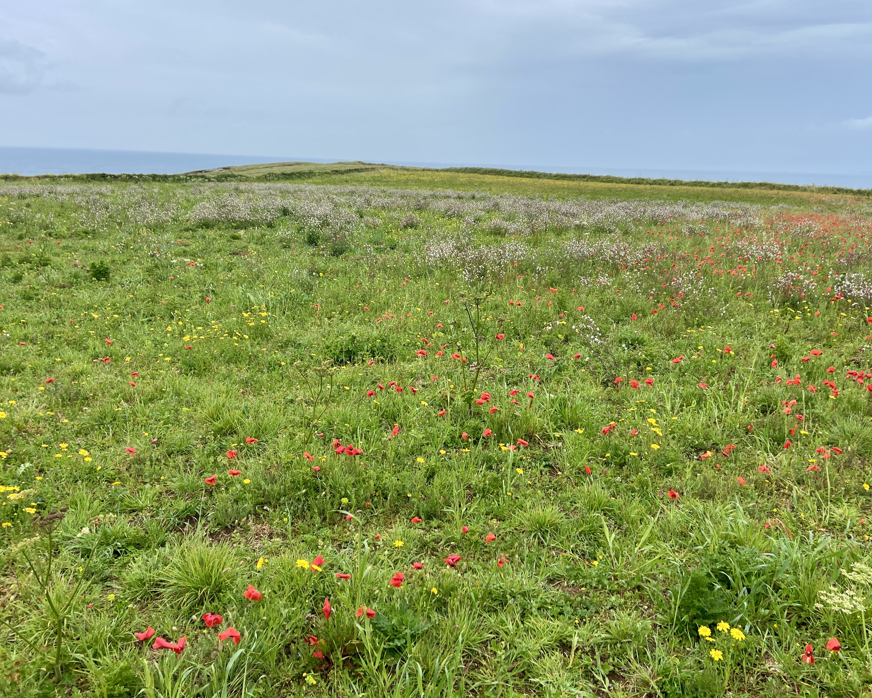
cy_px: 338
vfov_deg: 51.5
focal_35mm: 28
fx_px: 723
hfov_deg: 62.2
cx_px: 453
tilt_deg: -12.6
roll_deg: -1.2
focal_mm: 4.25
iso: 32
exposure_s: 1/927
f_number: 1.8
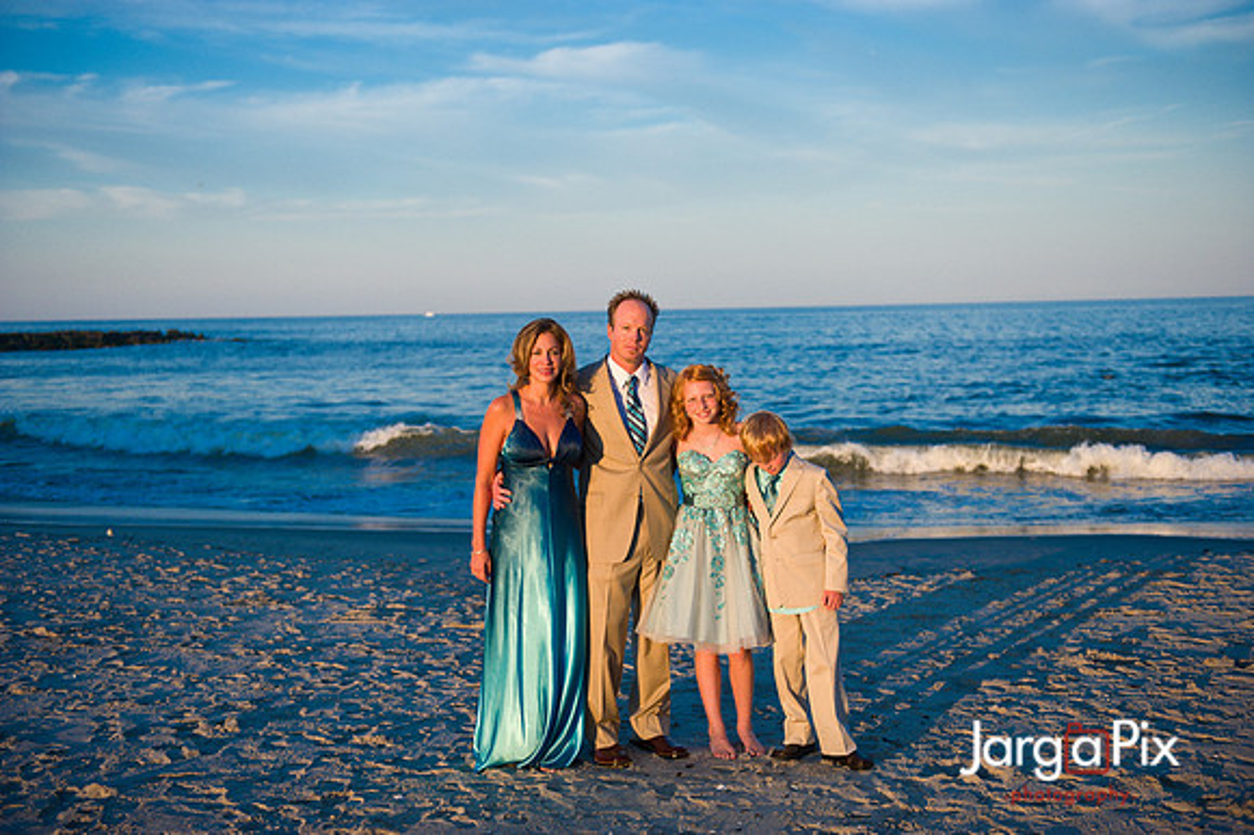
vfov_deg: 29.8
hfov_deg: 43.6
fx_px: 1567
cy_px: 418
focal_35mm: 45
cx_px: 627
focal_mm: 45
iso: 200
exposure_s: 1/1250
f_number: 3.2
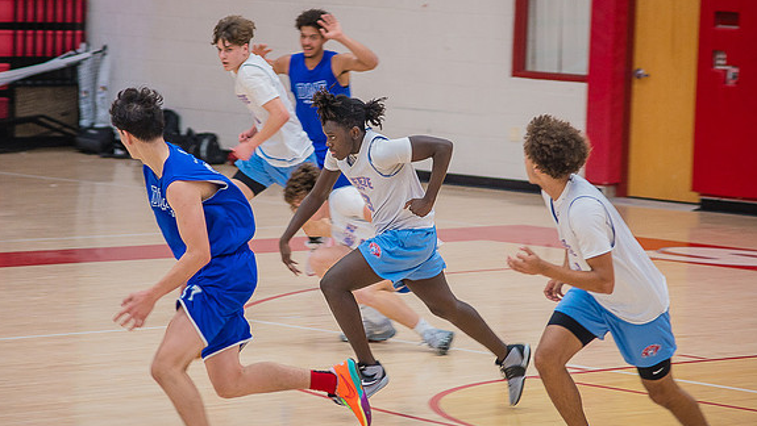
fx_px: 4157
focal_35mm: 207
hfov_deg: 10.4
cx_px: 363
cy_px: 202
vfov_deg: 5.9
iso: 1000
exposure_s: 1/250
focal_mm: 175
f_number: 5.3
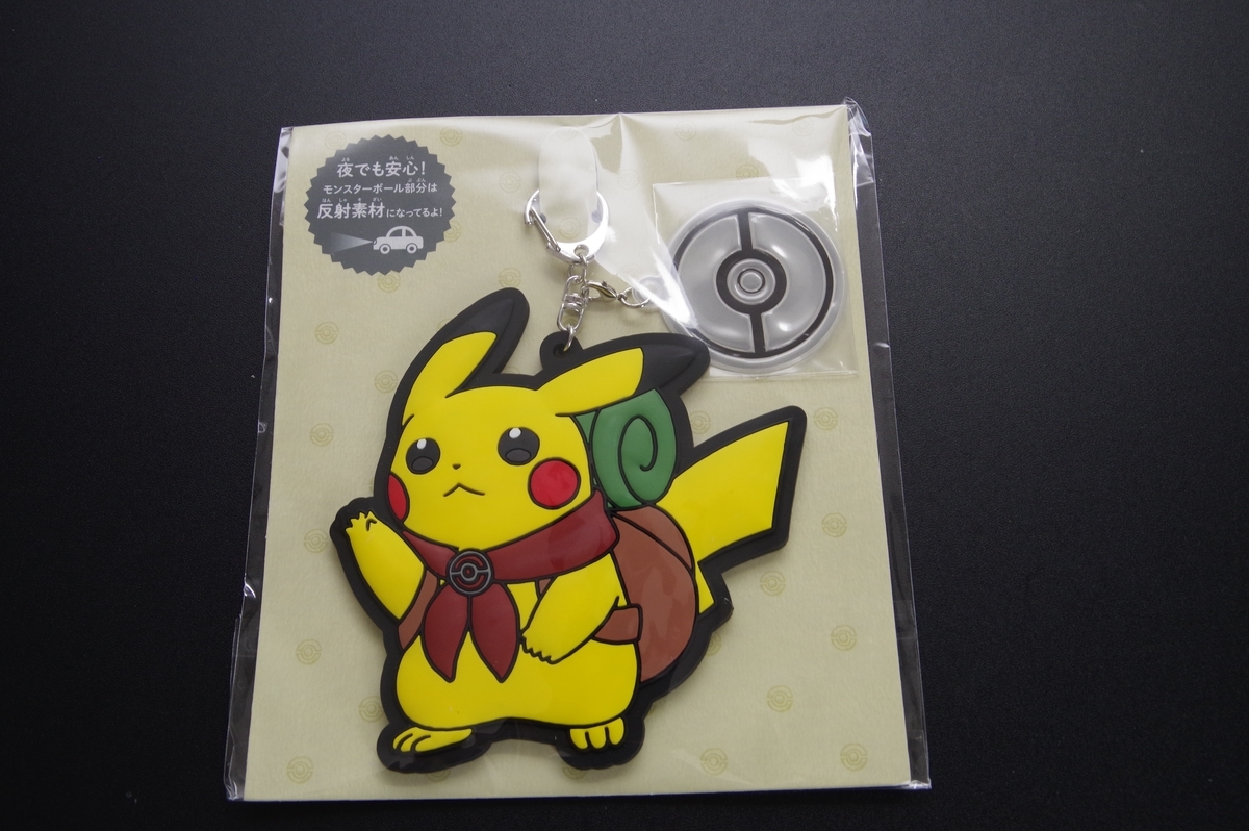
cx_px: 624
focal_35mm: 36
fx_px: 1248
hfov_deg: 53.2
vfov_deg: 36.8
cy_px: 416
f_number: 10
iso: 800
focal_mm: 24
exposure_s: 1/15
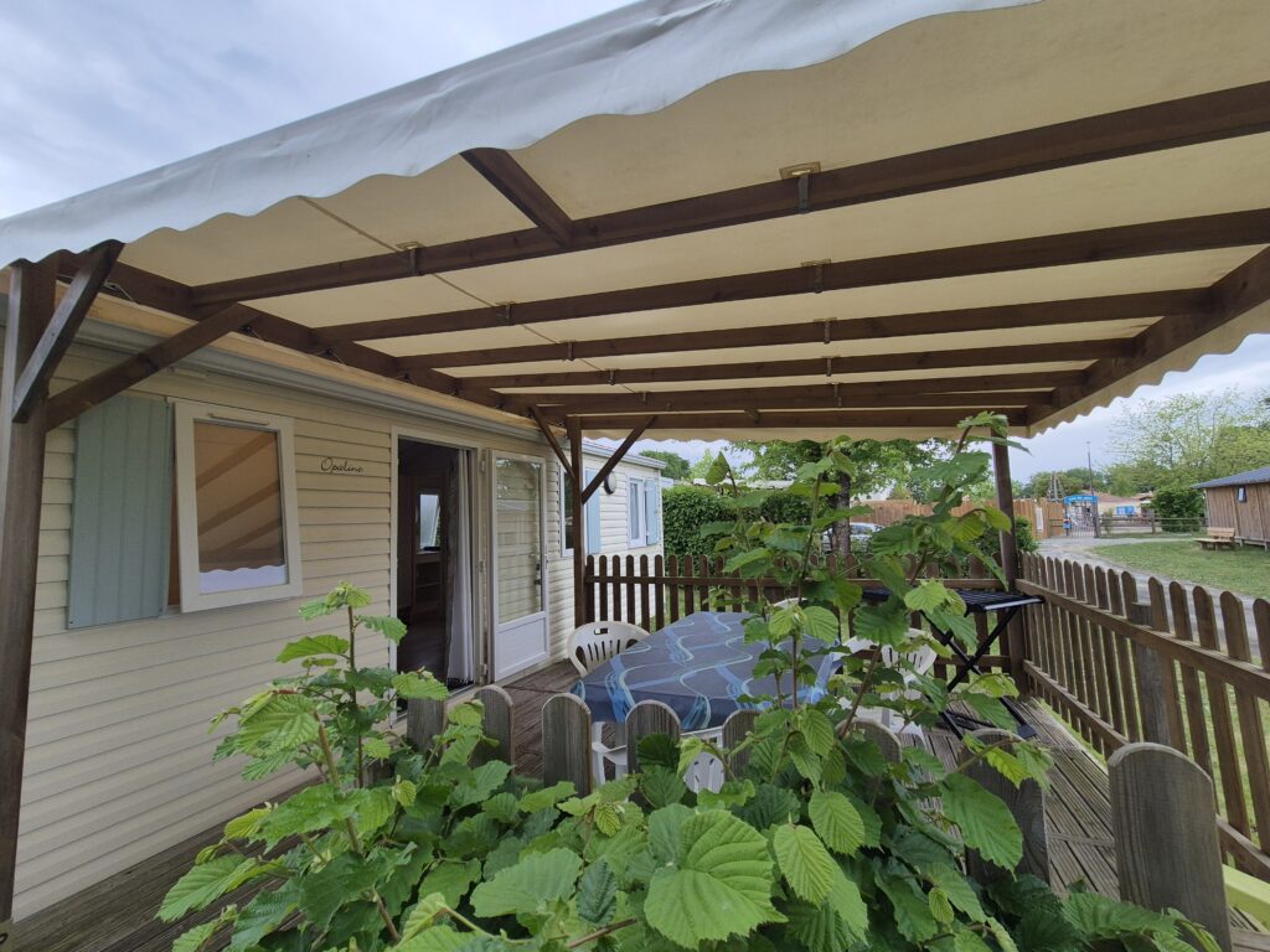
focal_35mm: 13
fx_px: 477
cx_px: 635
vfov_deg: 89.9
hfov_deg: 106.2
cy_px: 476
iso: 50
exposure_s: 1/702
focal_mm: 2.2
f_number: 2.2
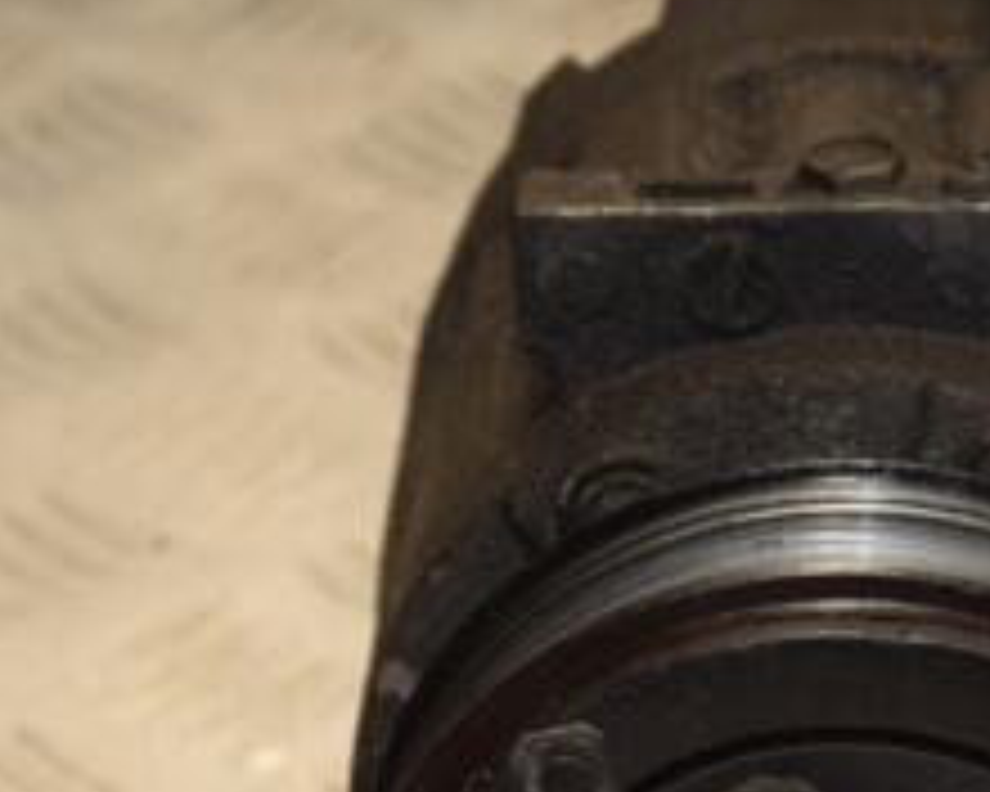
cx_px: 621
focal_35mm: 253
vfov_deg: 6.1
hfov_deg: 7.6
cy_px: 648
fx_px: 7413
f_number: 5.3
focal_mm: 66
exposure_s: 1/160
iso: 800
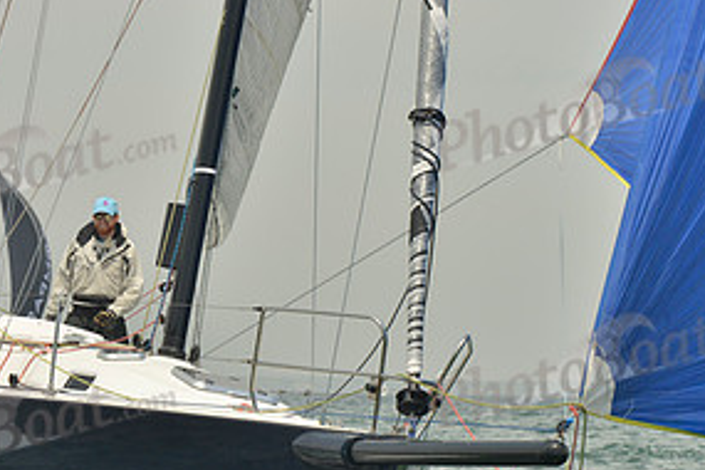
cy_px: 271
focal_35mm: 275
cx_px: 307
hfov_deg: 7.5
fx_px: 5385
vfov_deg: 5.0
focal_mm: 135
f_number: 8
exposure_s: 1/1250
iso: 280
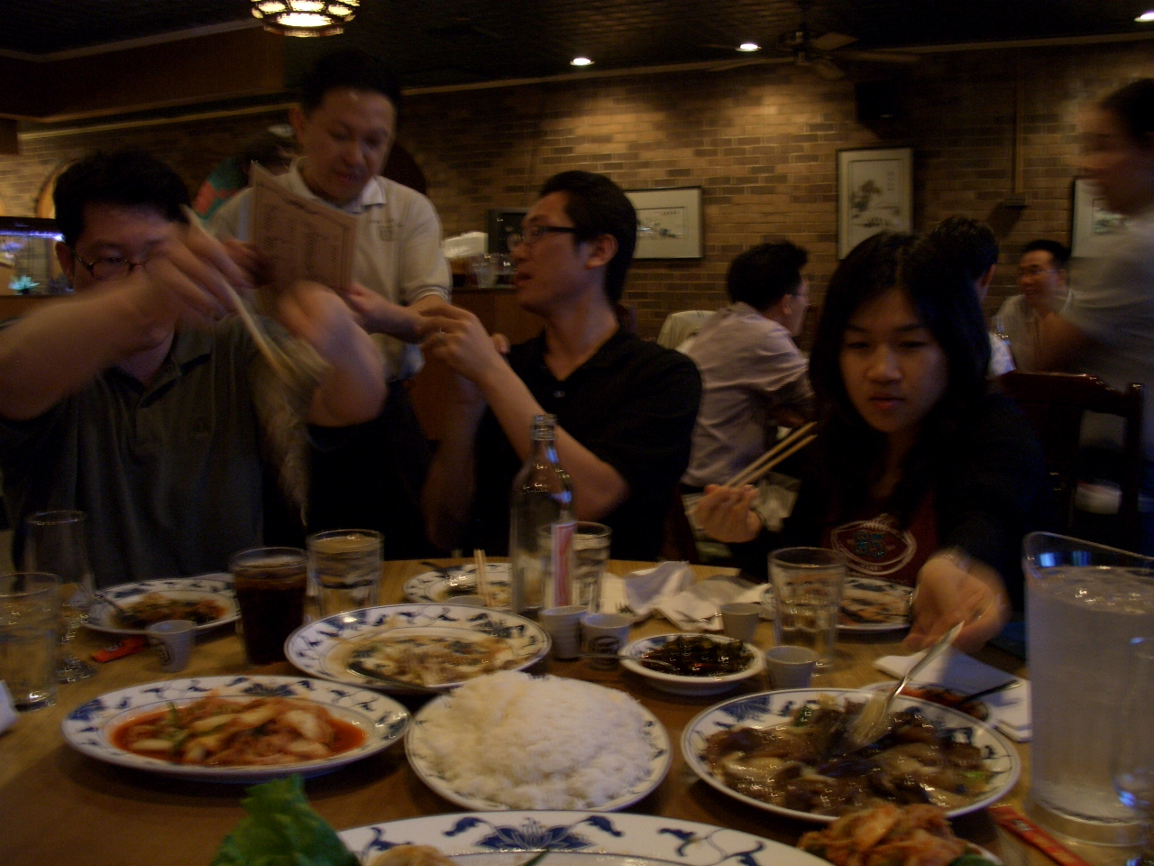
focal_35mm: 33
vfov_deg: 42.9
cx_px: 577
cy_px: 433
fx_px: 1100
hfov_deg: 55.4
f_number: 2.8
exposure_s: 1/8
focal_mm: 7.1
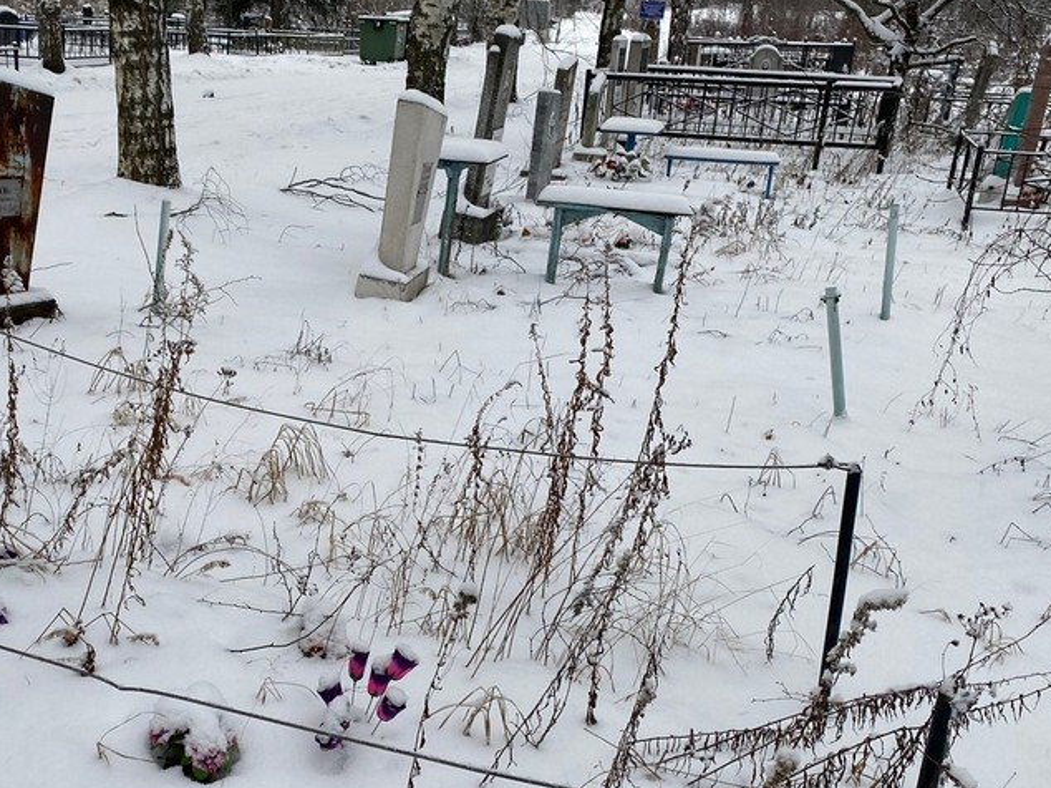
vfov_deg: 34.2
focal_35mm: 42
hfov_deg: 43.4
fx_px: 1275
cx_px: 265
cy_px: 488
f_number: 1.8
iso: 32
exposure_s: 1/293
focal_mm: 4.25
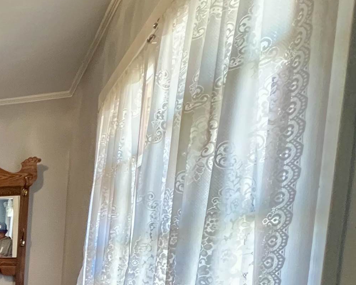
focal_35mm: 39
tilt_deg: -7.0
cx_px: -185
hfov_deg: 28.5
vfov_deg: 33.0
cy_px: 320
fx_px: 411
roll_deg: +0.0
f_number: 1.8
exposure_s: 1/60
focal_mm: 1.57
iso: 500
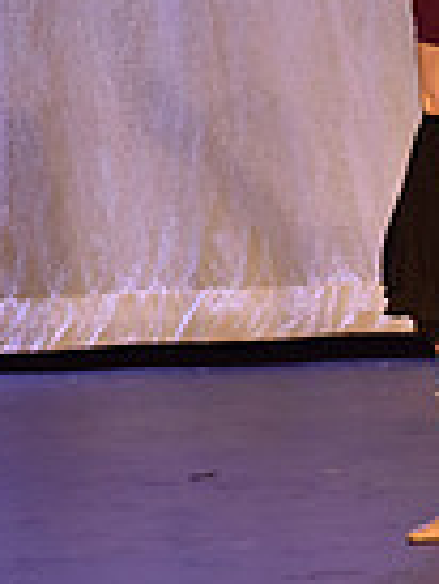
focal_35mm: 651
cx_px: 1006
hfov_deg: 2.3
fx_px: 10991
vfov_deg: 3.0
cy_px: 198
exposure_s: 1/250
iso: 2000
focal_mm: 160
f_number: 4.5
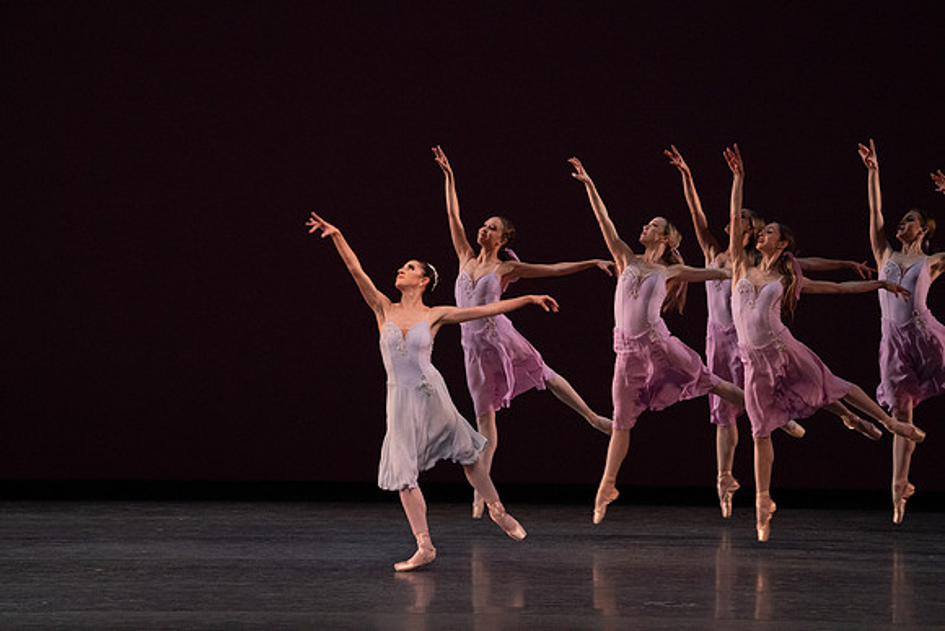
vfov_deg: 6.9
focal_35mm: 200
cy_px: 316
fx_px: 5251
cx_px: 472
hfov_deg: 10.3
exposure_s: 1/400
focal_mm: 200
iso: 12800
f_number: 13
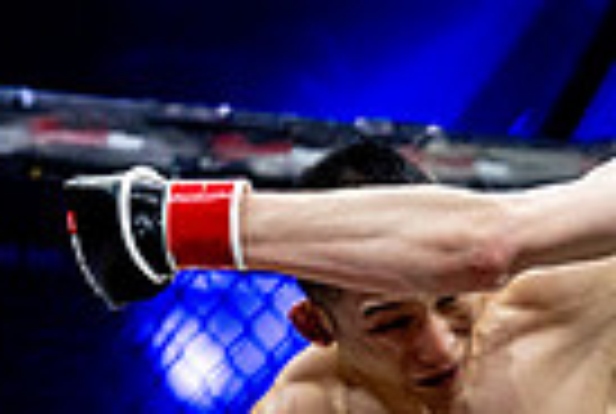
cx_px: 902
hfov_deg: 6.1
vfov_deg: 4.1
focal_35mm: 334
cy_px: 506
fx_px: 5728
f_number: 2.8
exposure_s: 1/1250
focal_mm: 70
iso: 3200
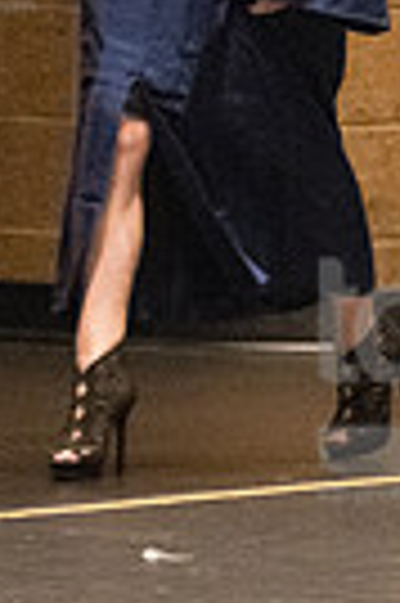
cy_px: -108
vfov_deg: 2.5
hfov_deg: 1.7
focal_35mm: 828
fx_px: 13835
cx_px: -70
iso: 8000
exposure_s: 1/250
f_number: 4.5
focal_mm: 165
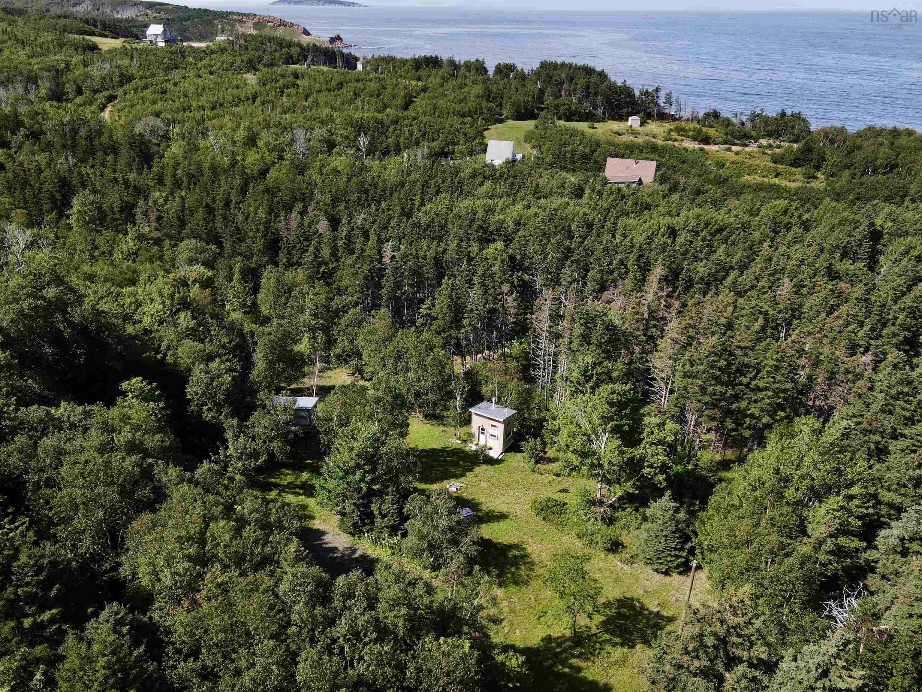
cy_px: 346
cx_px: 461
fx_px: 639
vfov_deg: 56.8
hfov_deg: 71.6
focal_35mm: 24
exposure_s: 1/500
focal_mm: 4.5
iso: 100
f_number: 2.8
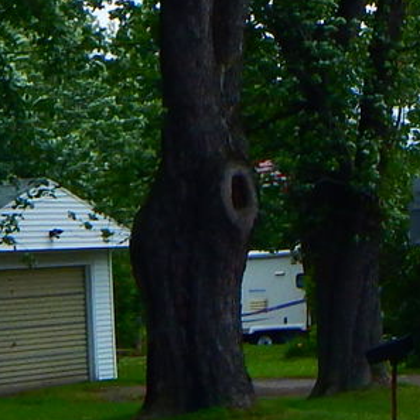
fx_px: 2663
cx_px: 854
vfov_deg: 9.0
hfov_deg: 8.5
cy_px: 83
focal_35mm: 194
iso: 125
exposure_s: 1/1250
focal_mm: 6.1
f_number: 3.3
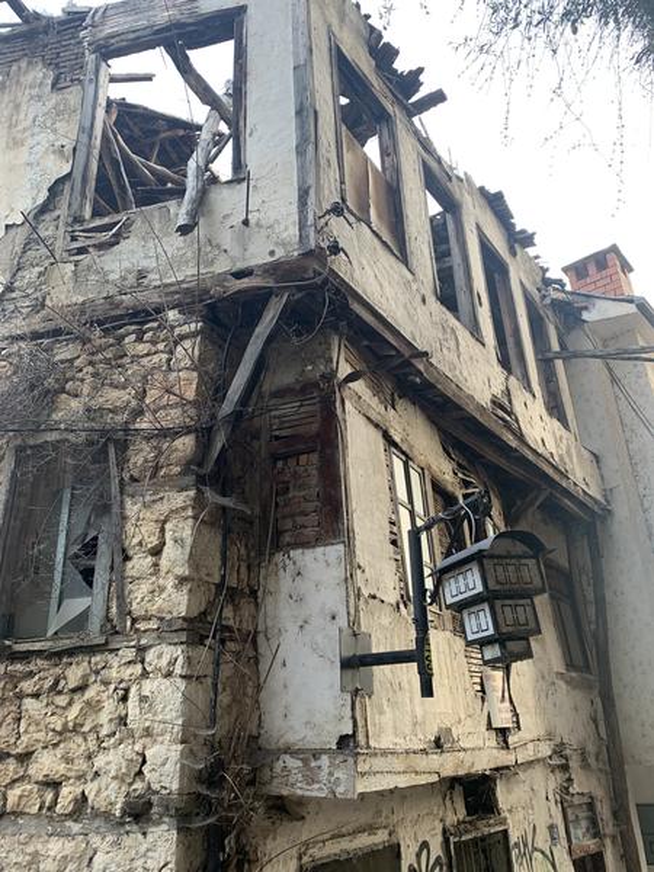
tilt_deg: +25.0
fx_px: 655
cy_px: 436
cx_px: 327
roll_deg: +2.0
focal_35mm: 26
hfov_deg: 53.1
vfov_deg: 67.3
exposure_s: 1/100
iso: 64
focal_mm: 4.25
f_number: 1.8
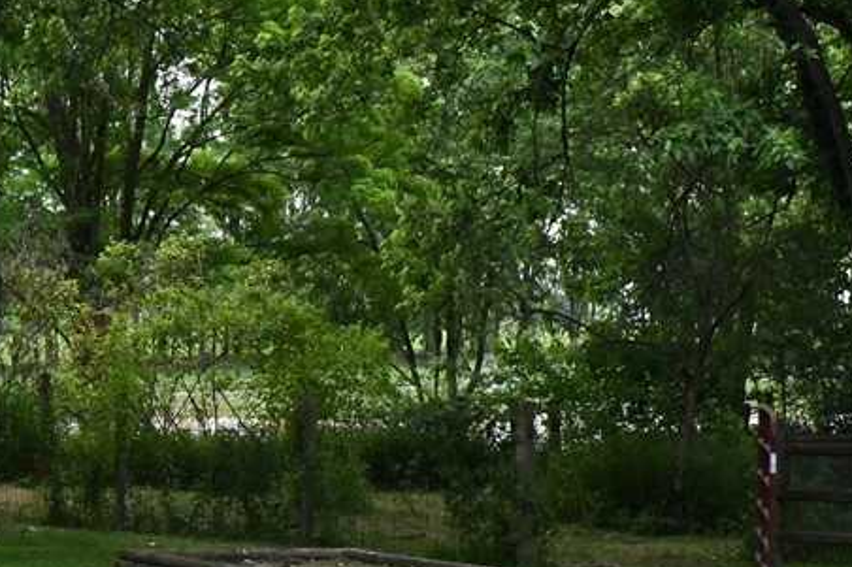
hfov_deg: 16.3
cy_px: 369
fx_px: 2957
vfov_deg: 11.0
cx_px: 258
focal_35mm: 125
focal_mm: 35
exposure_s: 1/1000
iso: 5000
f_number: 16
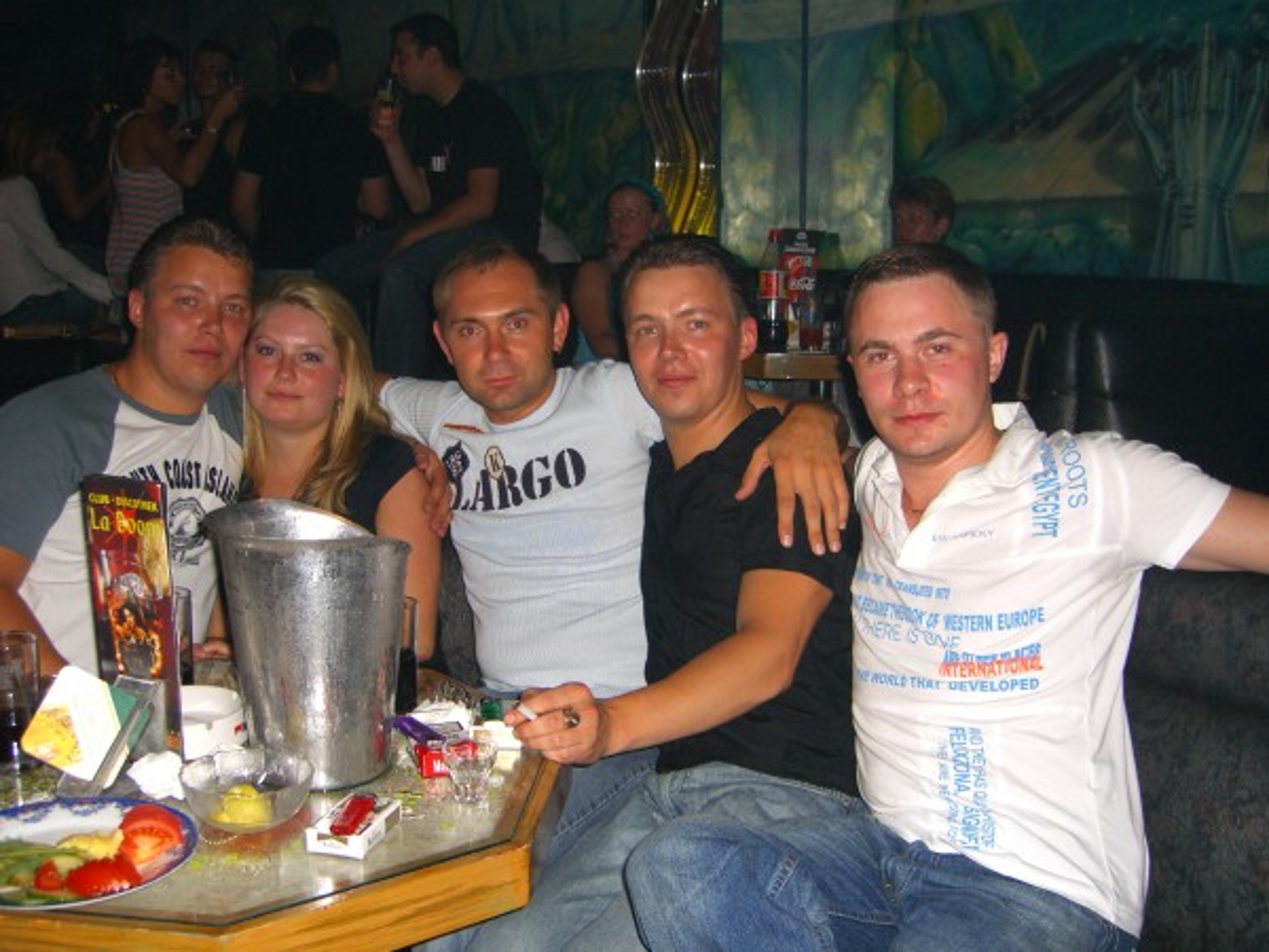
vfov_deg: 37.7
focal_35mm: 38
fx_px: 1393
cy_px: 476
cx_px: 634
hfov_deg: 49.0
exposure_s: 1/60
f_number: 2.8
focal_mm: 7.9
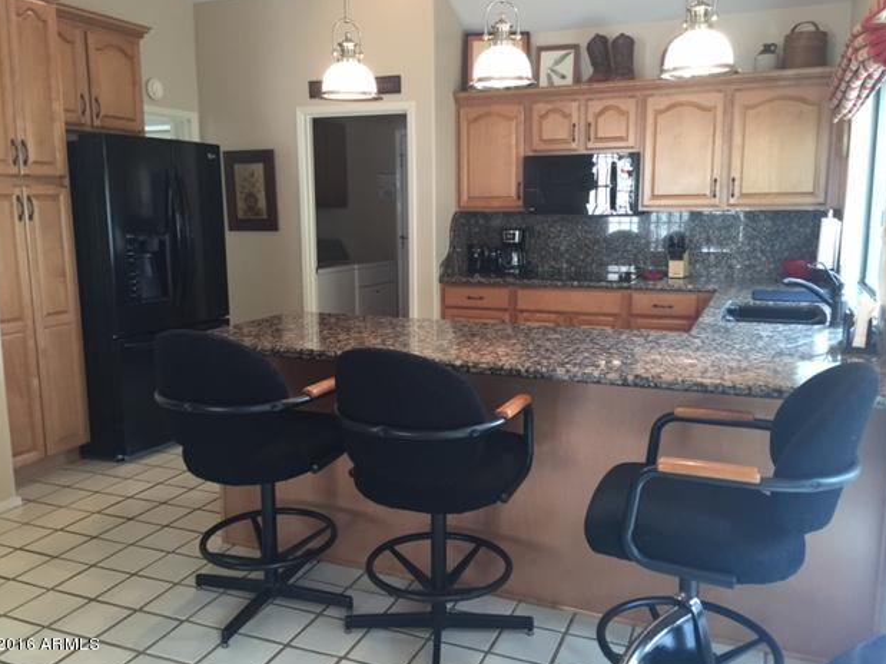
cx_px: 445
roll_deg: -0.8
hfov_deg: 60.0
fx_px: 768
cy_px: 329
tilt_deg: -8.6
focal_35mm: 30
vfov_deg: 46.8
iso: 100
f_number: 2.2
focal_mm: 4.15
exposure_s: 1/30
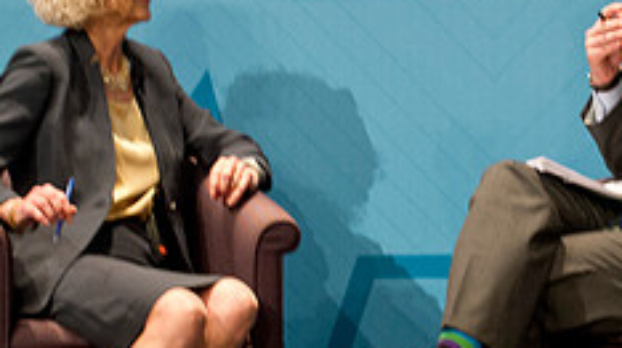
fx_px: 4497
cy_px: 69
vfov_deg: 4.4
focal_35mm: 273
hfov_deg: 7.9
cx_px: 534
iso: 2500
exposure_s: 1/125
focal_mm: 105
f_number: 4
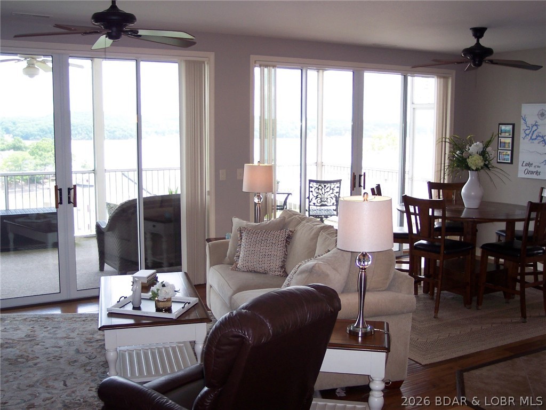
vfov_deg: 37.7
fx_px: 599
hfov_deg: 49.0
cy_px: 205
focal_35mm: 38
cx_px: 273
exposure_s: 1/90
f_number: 2.8
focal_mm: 8
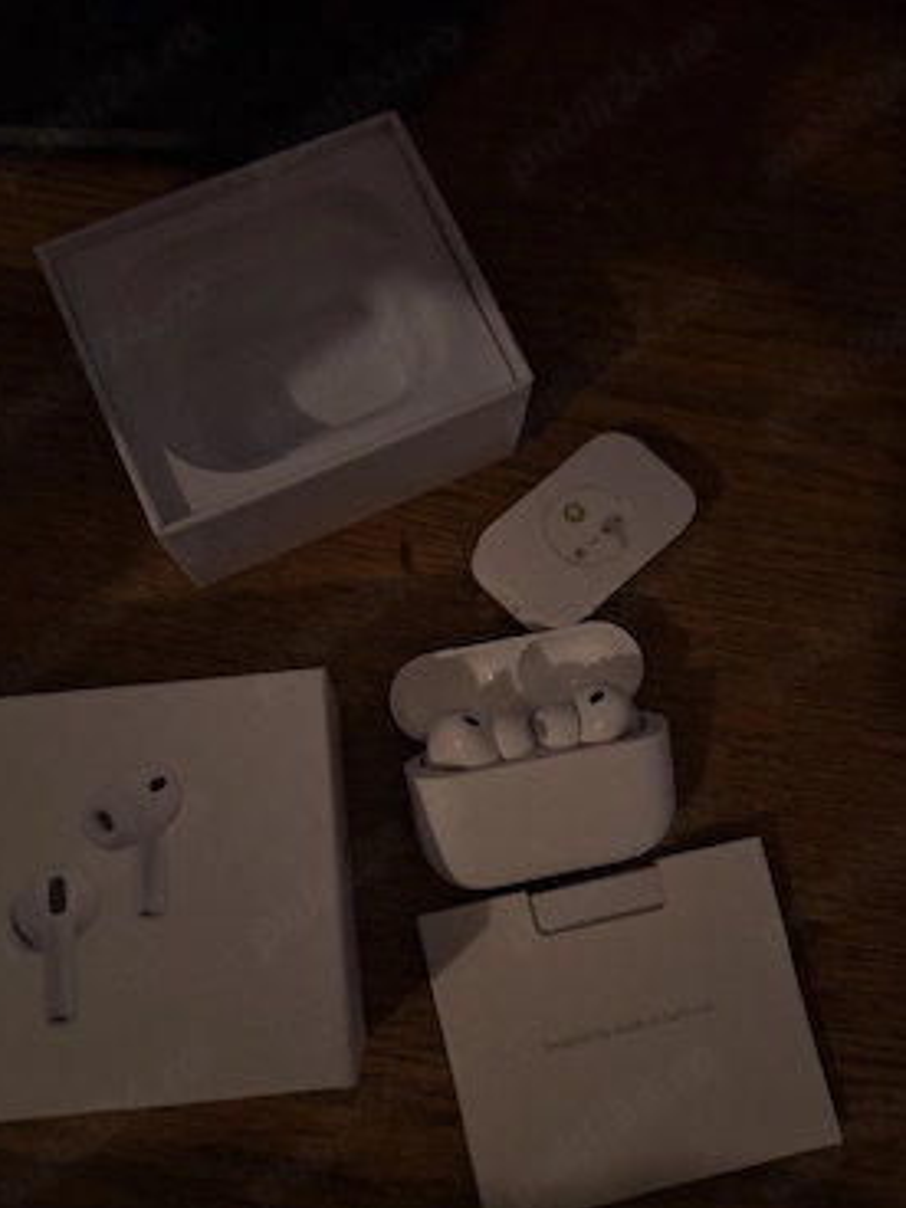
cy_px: 653
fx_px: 872
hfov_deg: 54.8
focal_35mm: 25
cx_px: 420
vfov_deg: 69.3
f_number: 1.8
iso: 160
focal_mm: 5.54
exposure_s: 1/50
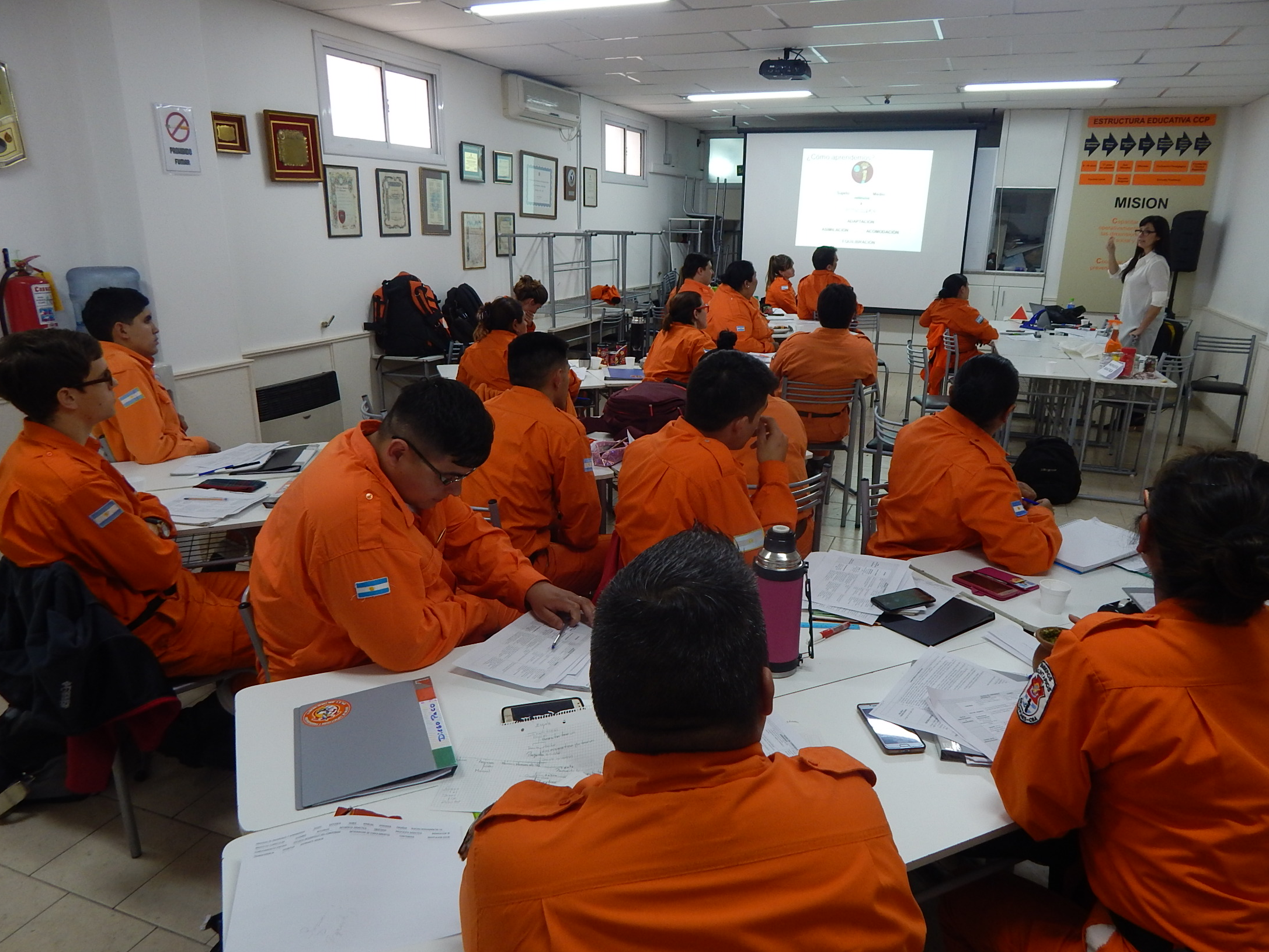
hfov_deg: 73.9
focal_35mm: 23
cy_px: 493
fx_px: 843
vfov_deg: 58.9
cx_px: 648
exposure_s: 1/30
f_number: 3
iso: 140
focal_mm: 4
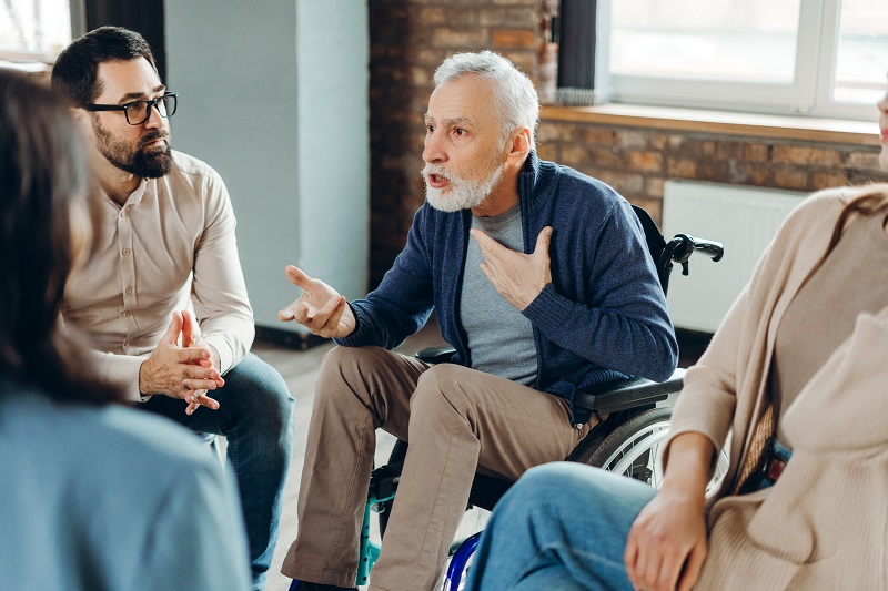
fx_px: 1233
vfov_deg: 27.0
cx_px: 444
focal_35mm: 50
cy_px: 296
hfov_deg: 39.6
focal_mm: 50
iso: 500
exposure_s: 1/200
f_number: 2
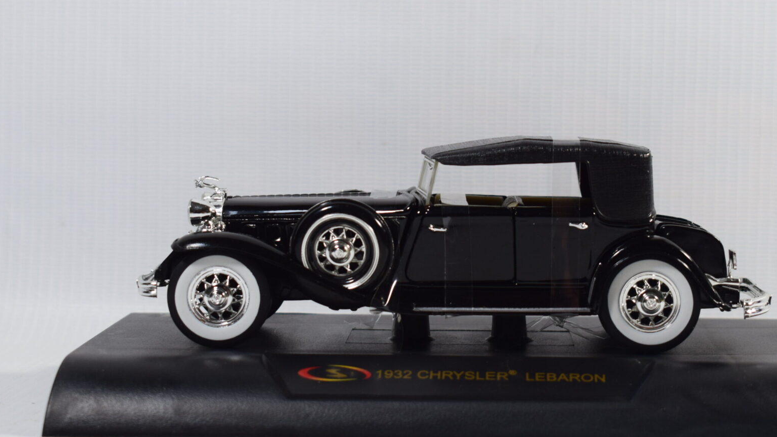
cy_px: 167
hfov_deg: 23.6
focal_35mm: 90
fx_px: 1854
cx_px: 473
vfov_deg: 13.4
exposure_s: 1/40
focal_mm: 46
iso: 400
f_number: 7.1
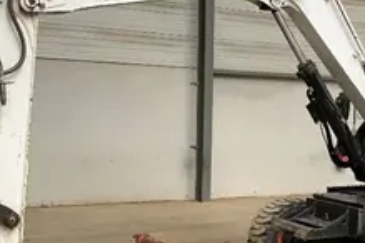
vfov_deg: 20.5
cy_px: 173
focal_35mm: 66
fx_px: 669
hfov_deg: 29.9
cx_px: 283
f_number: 1.8
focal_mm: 3
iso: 64
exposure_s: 1/84
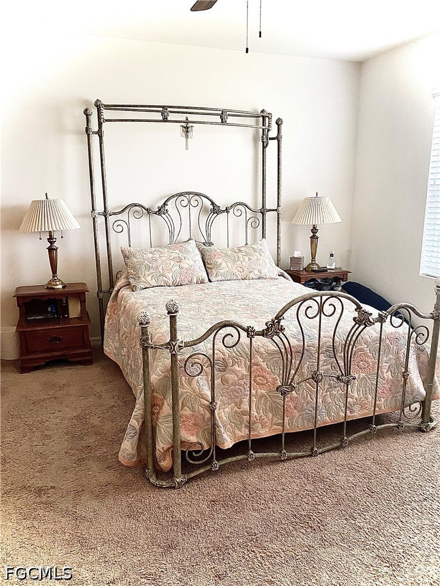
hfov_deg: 53.1
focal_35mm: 26
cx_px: 220
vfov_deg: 67.3
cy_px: 293
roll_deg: -0.1
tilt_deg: -12.5
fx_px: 441
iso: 500
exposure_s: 1/60
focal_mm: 4.25
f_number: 1.8
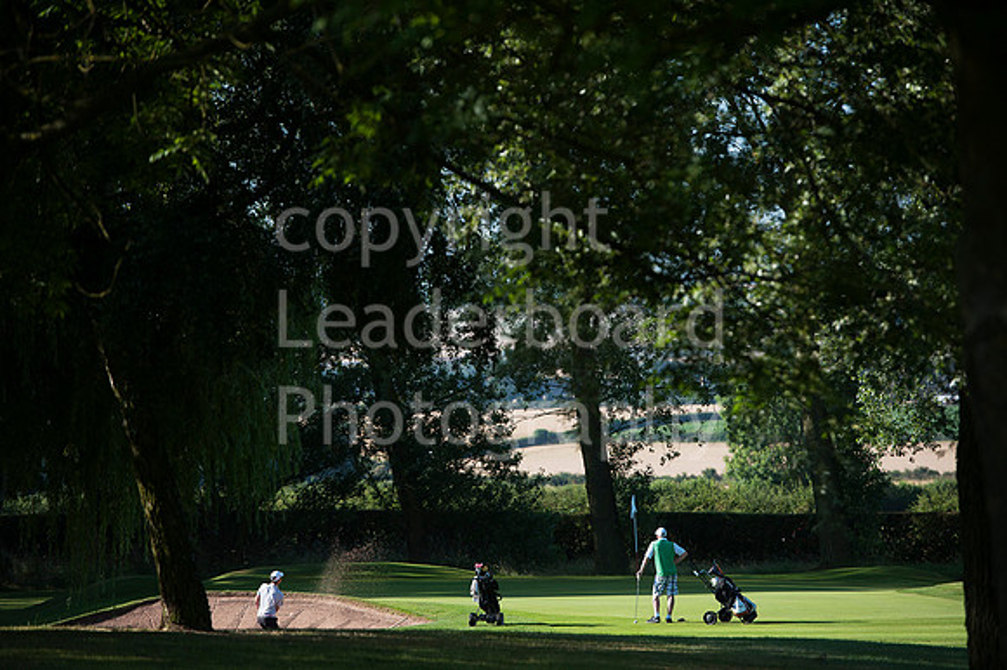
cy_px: 335
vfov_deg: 7.6
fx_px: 5032
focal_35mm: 180
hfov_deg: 11.4
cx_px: 504
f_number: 4.5
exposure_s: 1/1250
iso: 200
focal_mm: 180
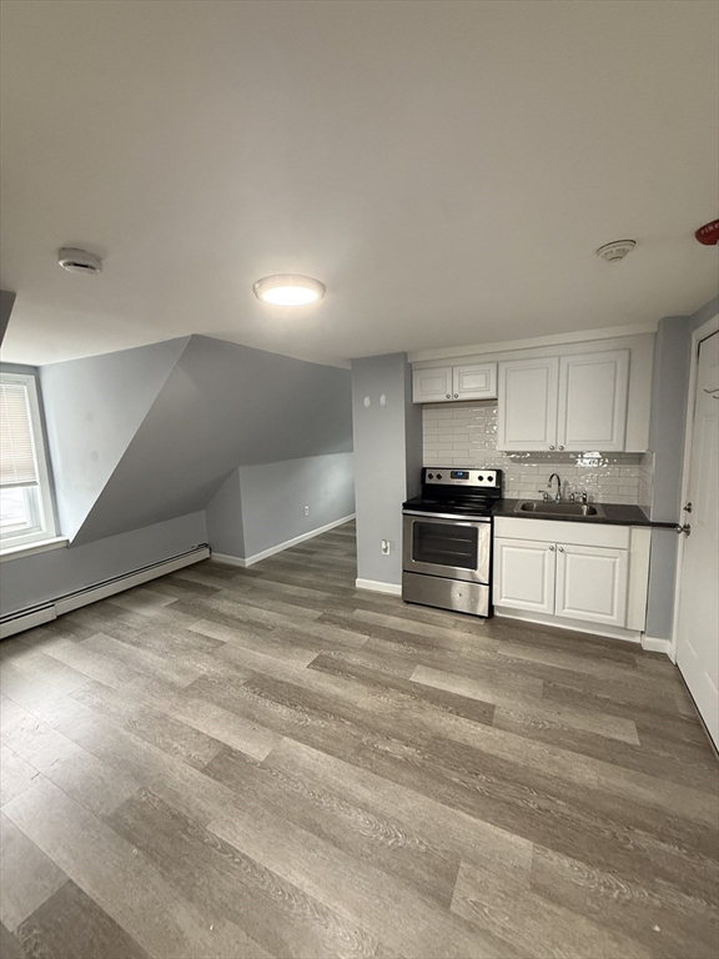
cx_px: 360
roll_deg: +1.3
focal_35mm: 14
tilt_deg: -5.9
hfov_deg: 85.7
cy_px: 480
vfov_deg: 102.1
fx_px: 388
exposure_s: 1/60
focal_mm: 2.22
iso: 400
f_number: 2.2
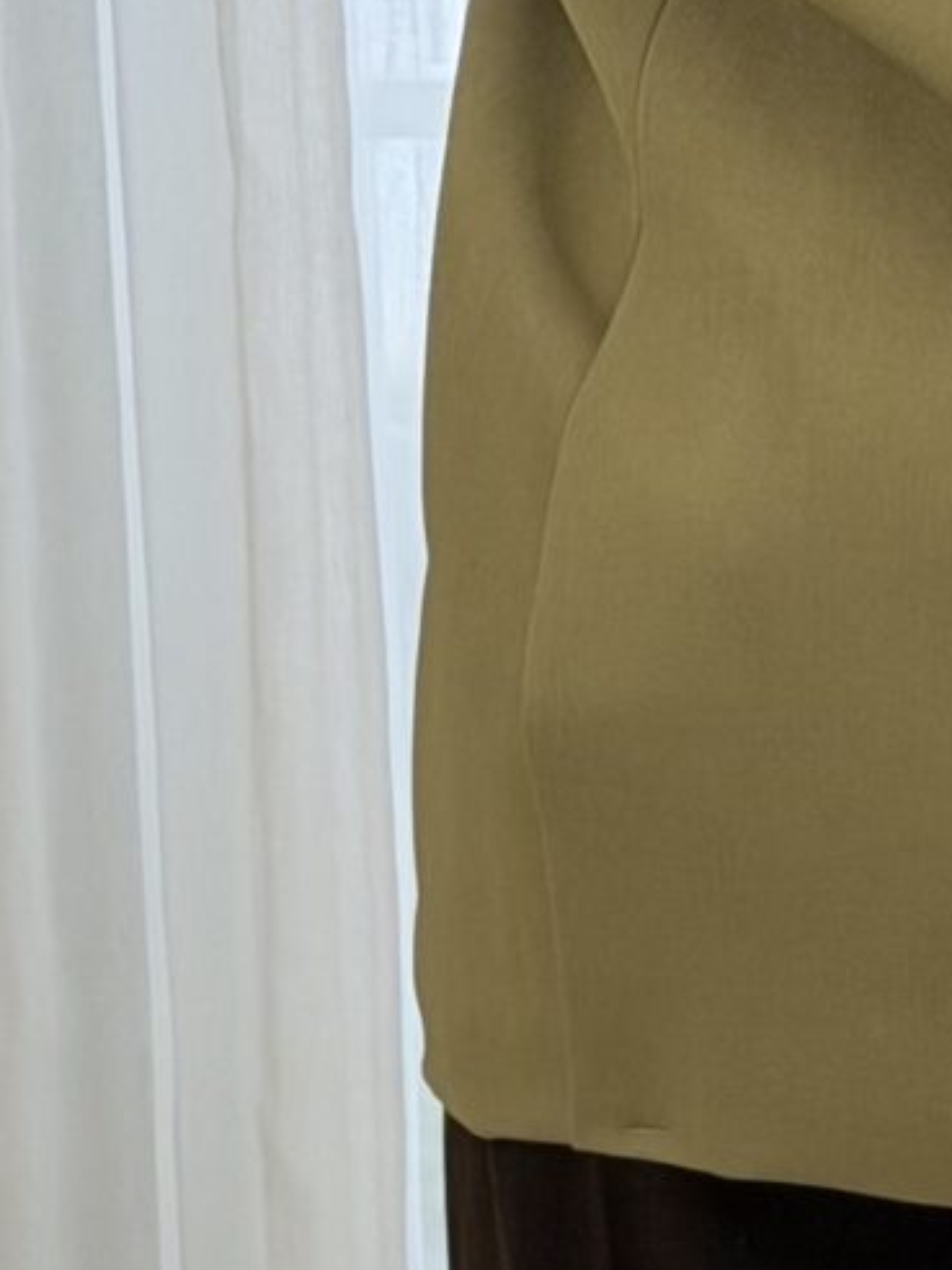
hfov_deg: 5.9
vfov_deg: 7.9
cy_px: 1430
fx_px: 9167
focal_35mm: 250
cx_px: 1259
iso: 64
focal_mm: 6.76
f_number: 1.78
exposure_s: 1/100
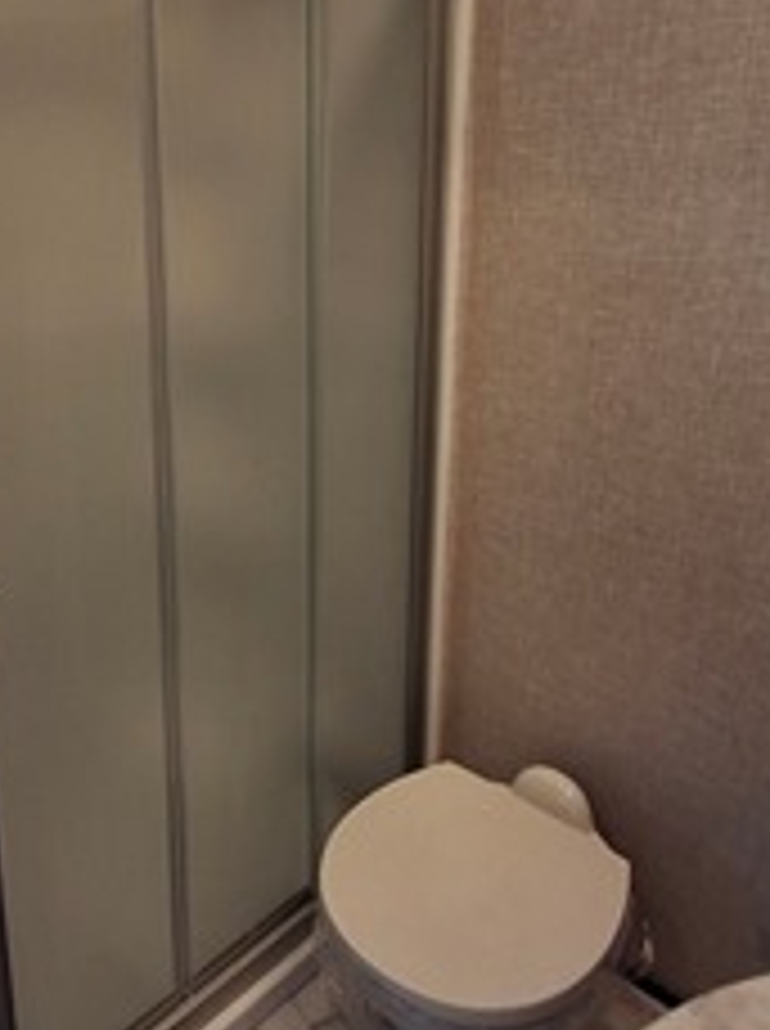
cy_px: 423
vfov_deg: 63.1
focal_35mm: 28
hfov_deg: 47.6
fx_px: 833
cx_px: 185
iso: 40
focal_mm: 1.64
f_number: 2.2
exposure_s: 1/100
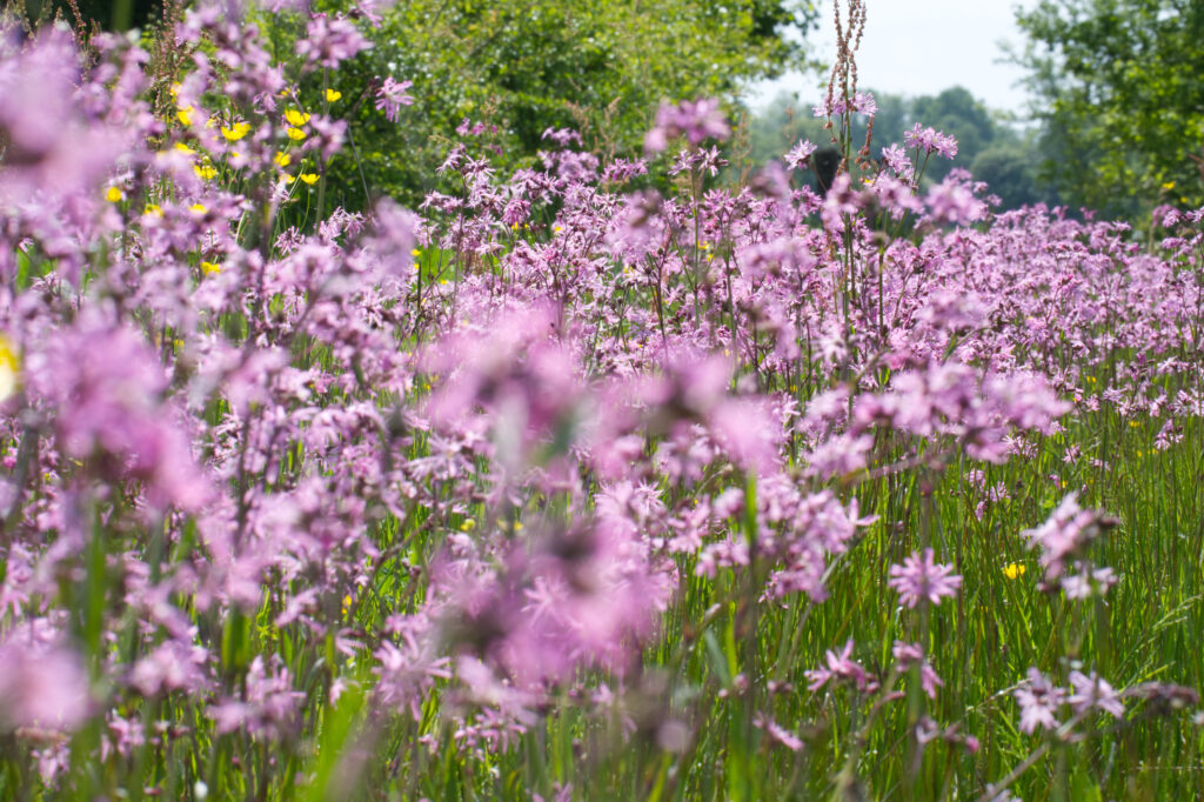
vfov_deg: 7.6
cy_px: 401
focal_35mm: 180
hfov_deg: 11.4
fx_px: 6018
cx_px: 602
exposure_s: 1/200
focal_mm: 180
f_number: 25
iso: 1000
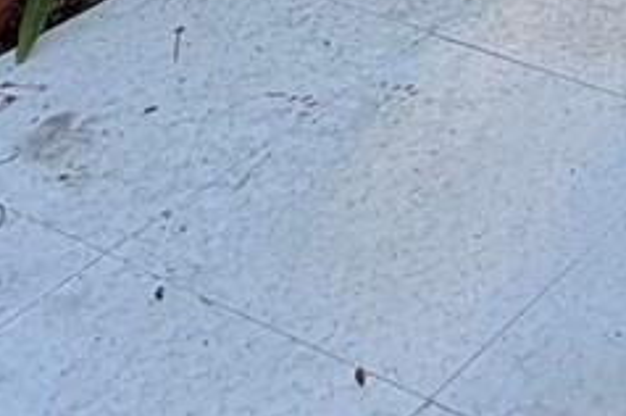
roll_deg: -0.2
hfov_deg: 17.7
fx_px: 1702
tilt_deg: +0.3
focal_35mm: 98
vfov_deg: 9.6
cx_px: 1049
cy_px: -948
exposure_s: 1/213
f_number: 2.2
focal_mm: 2.22
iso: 40
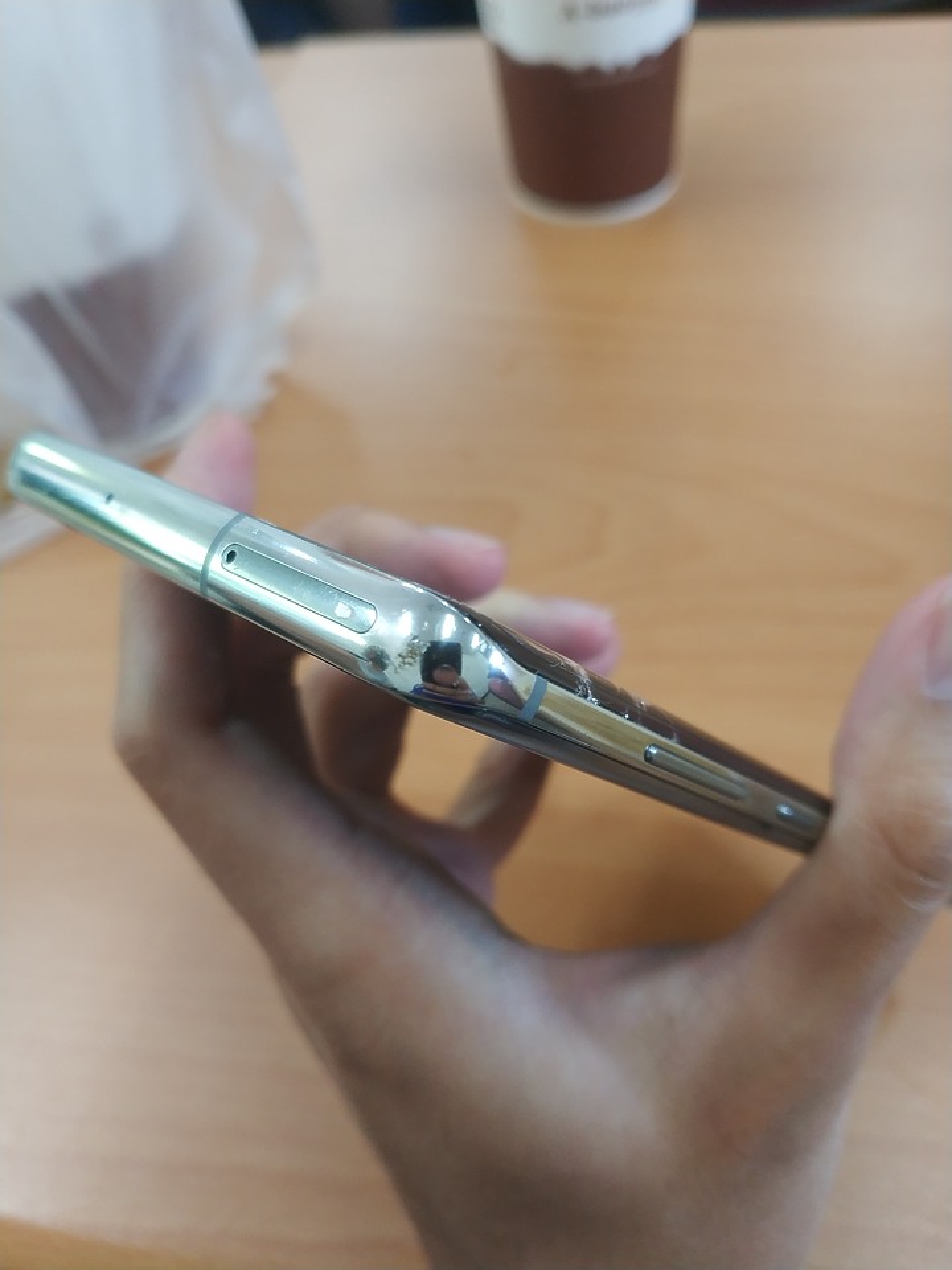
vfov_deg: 56.8
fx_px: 1173
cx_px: 476
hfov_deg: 44.2
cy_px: 635
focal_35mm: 32
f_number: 2
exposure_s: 1/30
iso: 213
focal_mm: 4.5
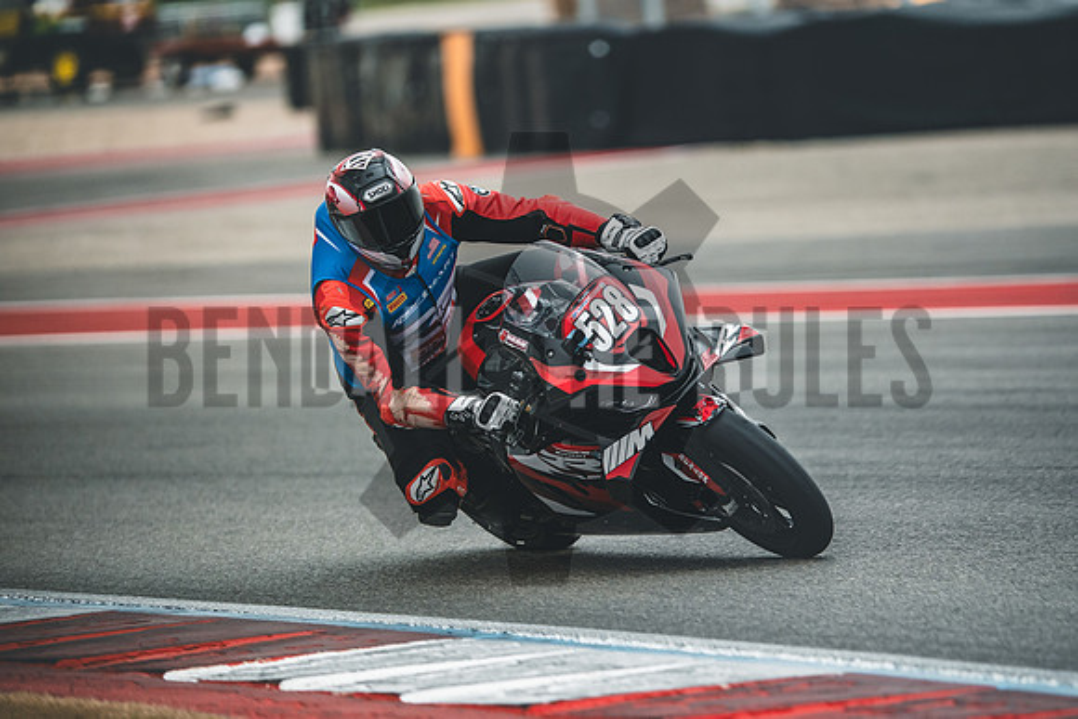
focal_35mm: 300
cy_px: 360
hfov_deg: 6.9
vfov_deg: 4.6
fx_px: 8985
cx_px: 539
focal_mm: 200
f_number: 2
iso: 1000
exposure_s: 1/3200
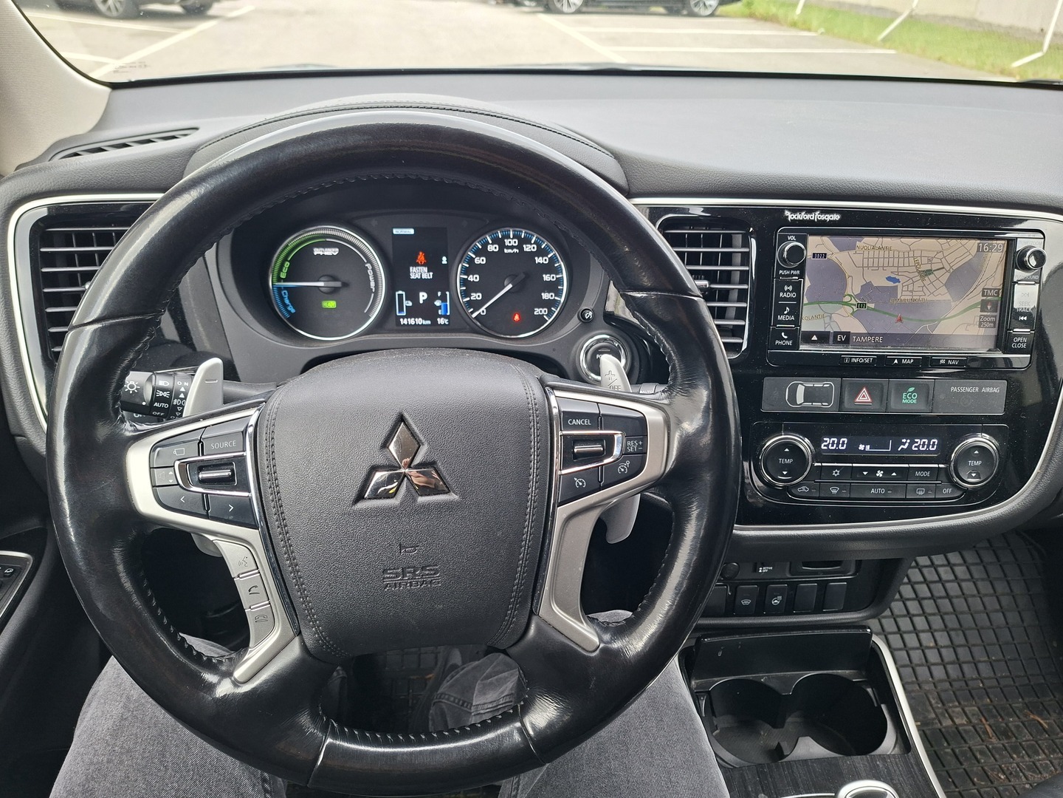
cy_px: 399
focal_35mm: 23
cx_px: 532
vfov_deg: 58.9
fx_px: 706
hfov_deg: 73.9
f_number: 1.8
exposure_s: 1/100
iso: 100
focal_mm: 5.54
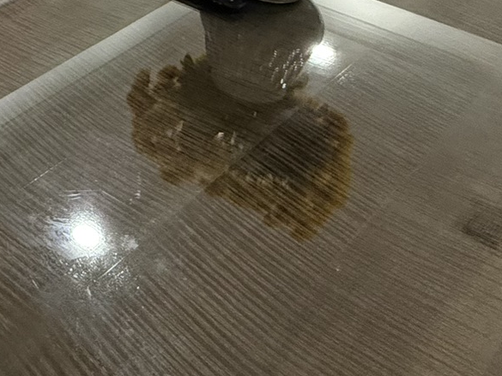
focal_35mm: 49
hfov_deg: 31.2
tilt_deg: -21.5
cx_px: -134
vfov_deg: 25.4
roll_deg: +2.5
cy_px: -120
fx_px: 711
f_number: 2.2
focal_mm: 2.22
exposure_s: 1/60
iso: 400
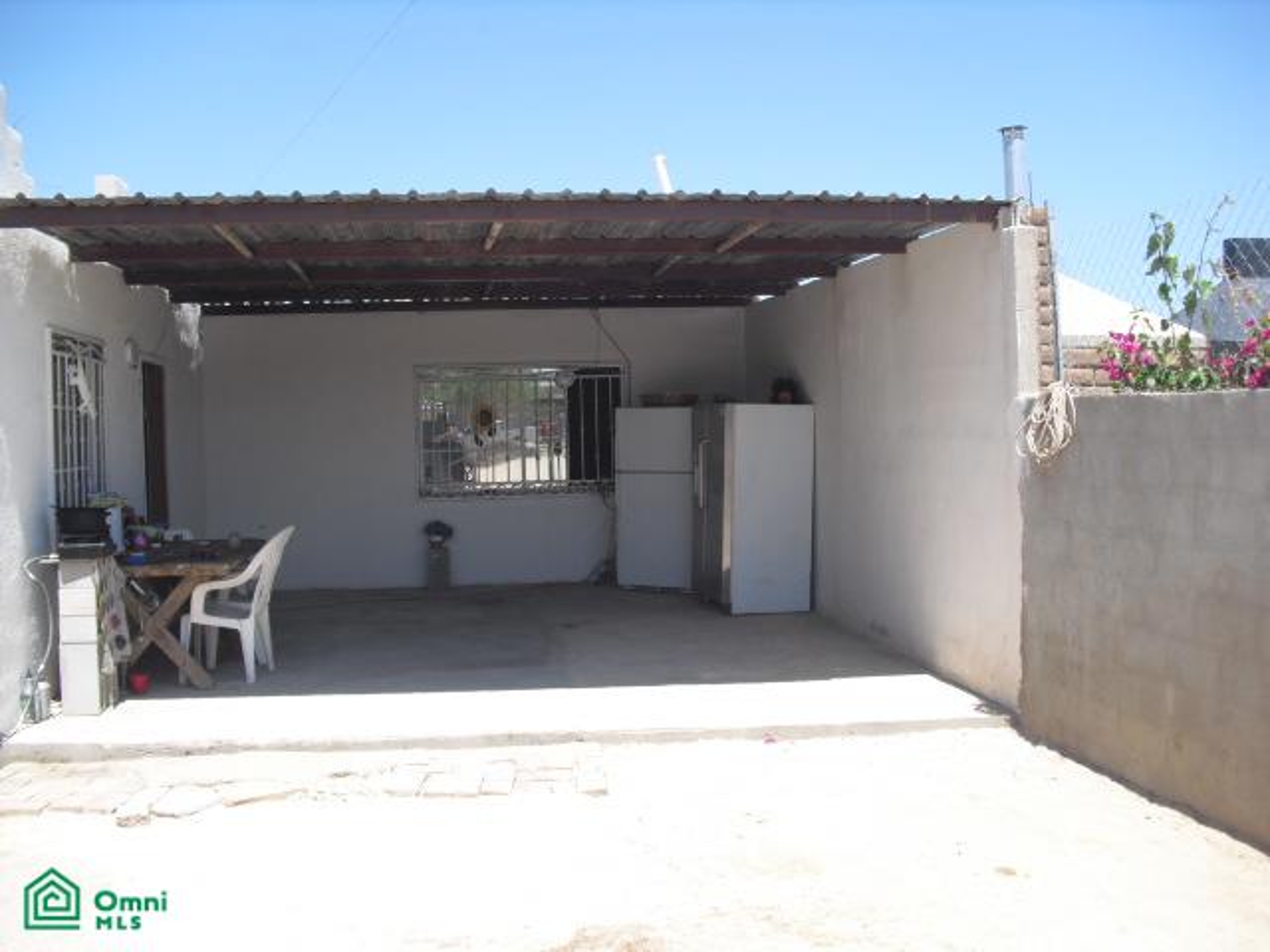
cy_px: 476
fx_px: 1321
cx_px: 635
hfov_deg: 51.4
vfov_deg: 39.7
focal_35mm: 36
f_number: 7.8
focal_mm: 6.3
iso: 100
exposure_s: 1/125
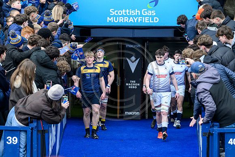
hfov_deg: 14.8
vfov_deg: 9.9
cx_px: 96
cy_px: 95
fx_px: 907
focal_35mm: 139
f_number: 4.5
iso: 2500
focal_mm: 115
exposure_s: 1/800
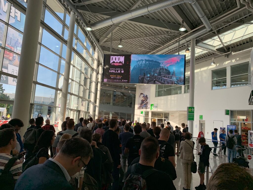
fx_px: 190
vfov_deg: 53.1
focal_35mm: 26
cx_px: 126
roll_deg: -3.4
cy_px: 95
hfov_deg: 67.3
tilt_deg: +8.5
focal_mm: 4.25
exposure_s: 1/326
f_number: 1.8
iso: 25
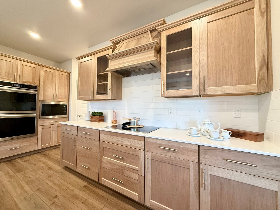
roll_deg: -0.8
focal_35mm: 14
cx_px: 140
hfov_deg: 102.1
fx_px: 113
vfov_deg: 85.7
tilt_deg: +1.0
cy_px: 105
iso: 320
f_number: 2.2
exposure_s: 1/60
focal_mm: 2.22
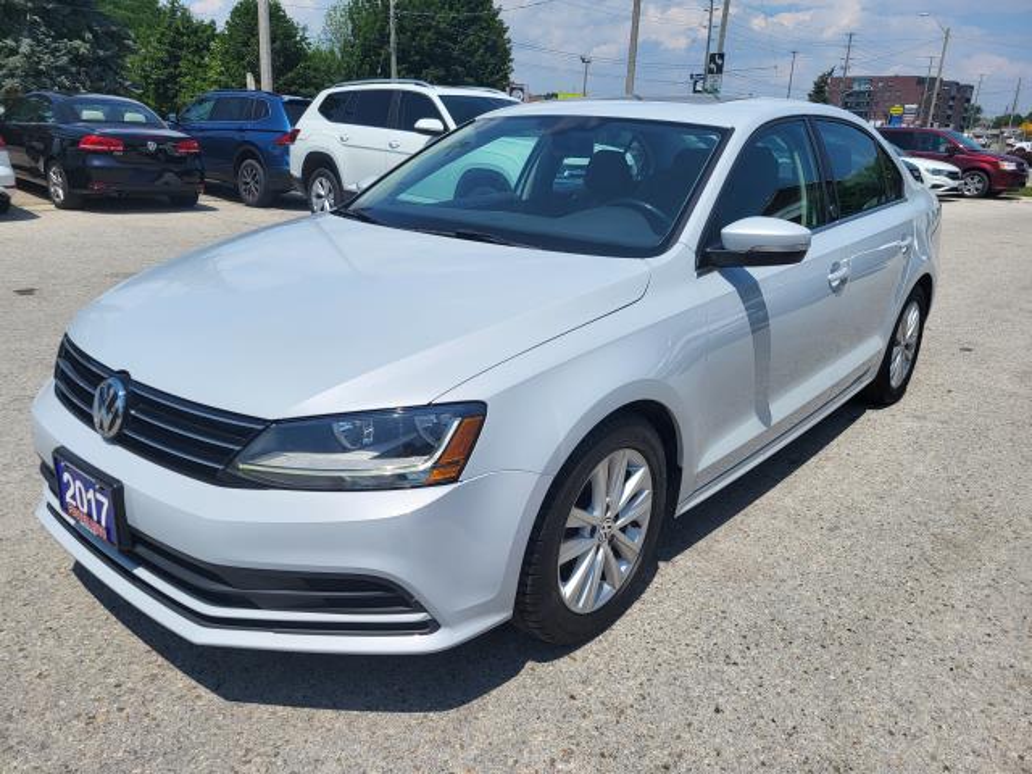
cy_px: 387
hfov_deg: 67.3
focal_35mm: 26
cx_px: 516
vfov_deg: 53.1
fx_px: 775
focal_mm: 5.4
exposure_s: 1/4666
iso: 40
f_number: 1.8
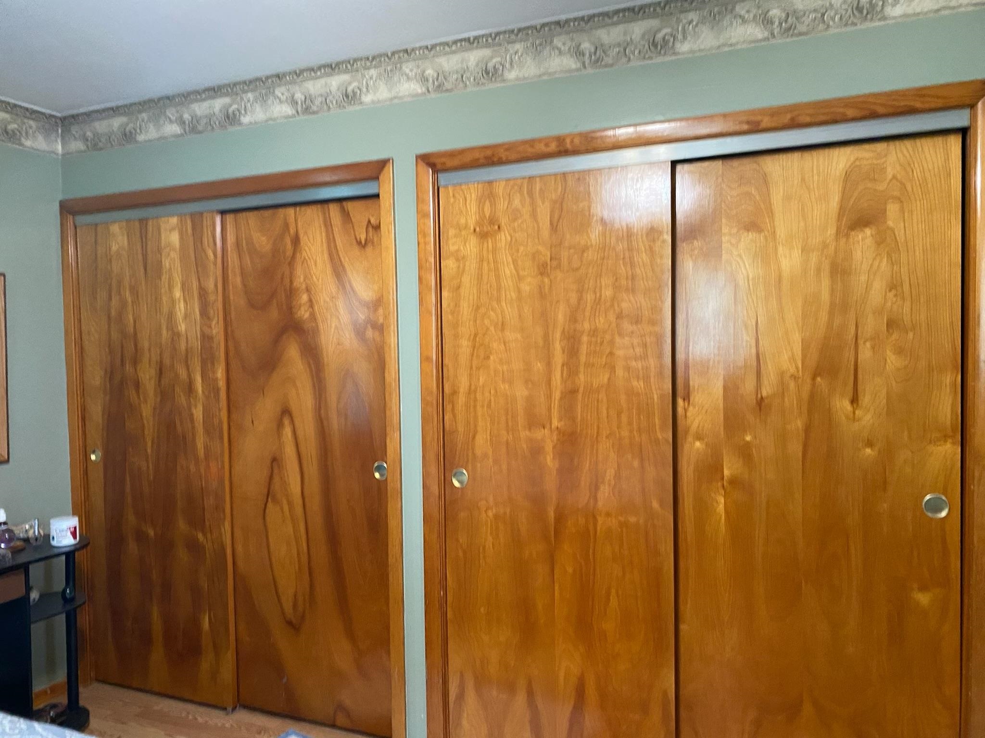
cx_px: 492
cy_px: 369
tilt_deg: -2.2
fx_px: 740
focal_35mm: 26
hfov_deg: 67.3
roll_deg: +0.4
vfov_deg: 53.1
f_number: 1.8
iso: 500
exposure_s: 1/40
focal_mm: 4.25
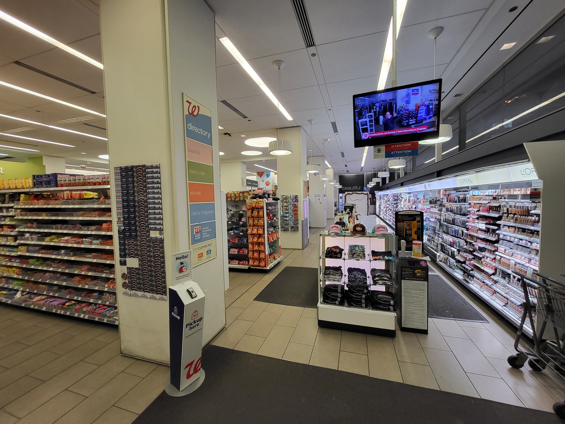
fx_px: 212
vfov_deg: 89.9
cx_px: 282
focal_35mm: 13
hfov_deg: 106.2
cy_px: 212
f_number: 2.2
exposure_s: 1/60
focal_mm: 1.74
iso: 125
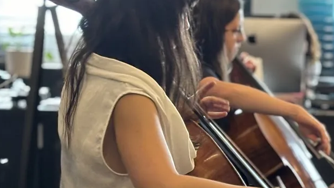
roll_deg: -1.6
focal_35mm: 148
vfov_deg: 8.1
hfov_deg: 14.4
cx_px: 274
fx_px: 1311
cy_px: 241
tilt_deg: -9.0
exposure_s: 1/33
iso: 125
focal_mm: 5.96
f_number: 1.6
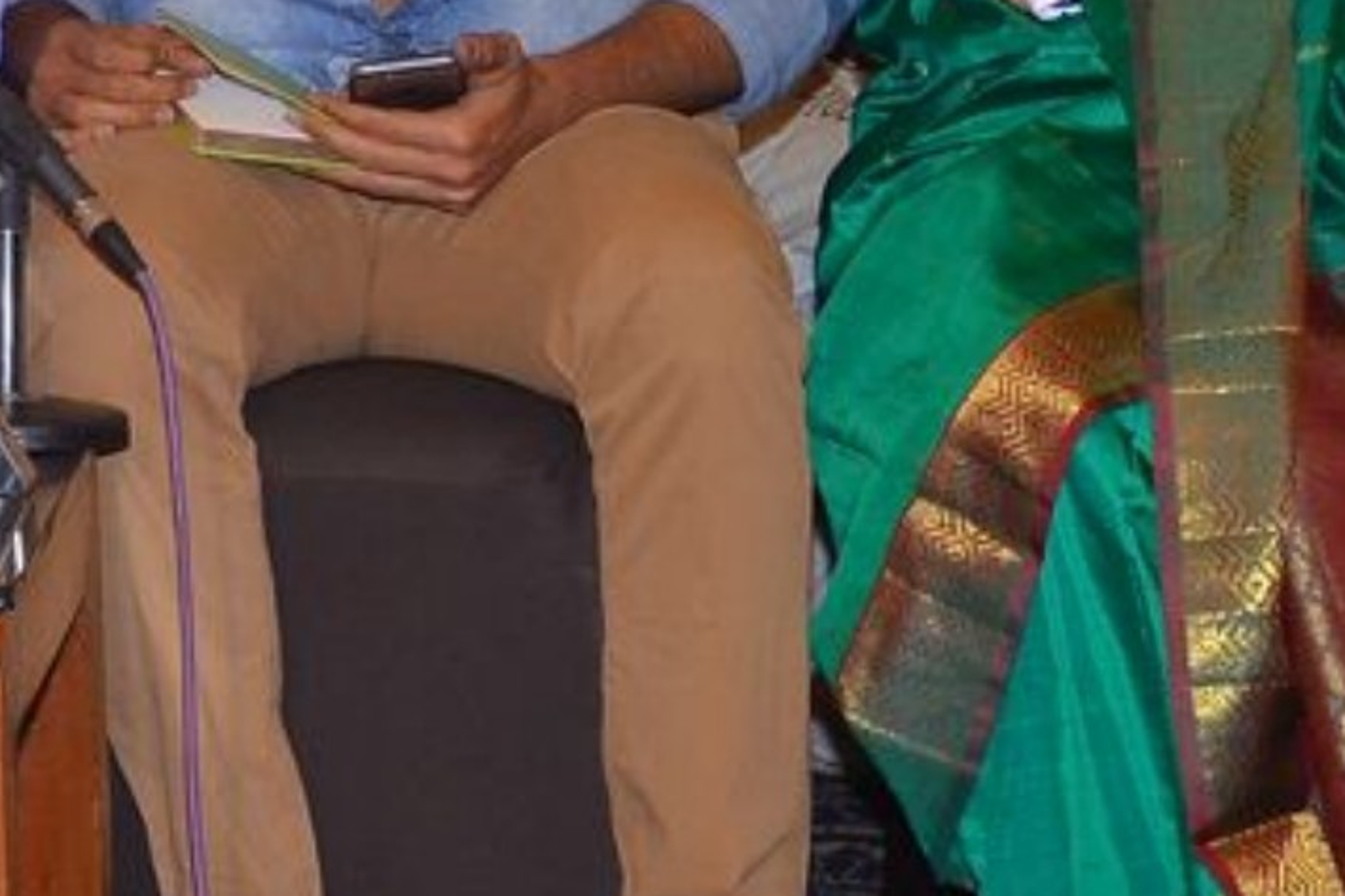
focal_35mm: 191
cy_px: -163
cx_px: -747
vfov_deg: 7.1
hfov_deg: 10.4
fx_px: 7134
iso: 1100
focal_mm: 40
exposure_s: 1/125
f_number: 6.3
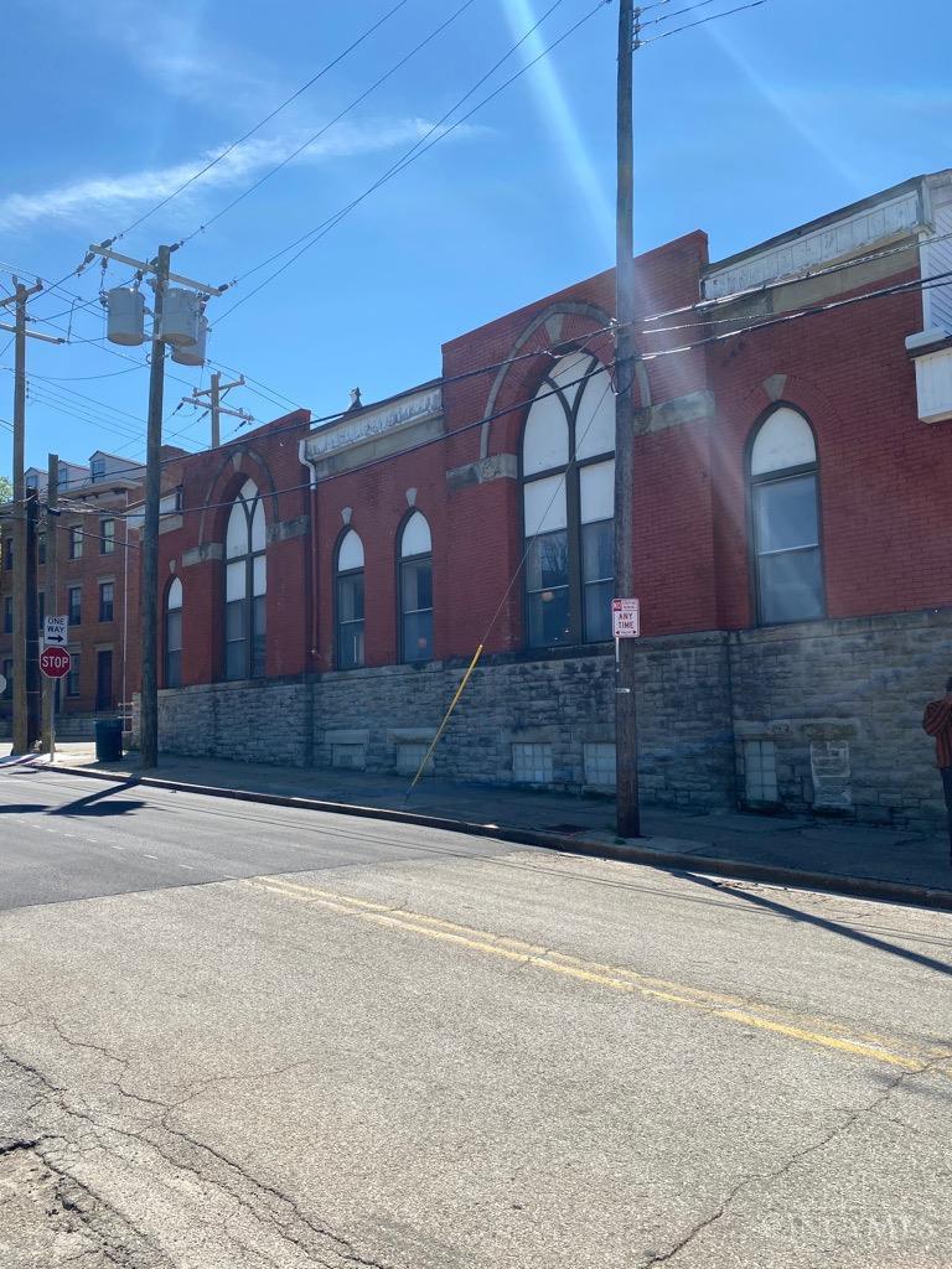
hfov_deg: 53.1
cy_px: 634
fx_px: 953
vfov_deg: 67.3
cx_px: 476
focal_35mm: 26
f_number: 1.8
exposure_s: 1/2817
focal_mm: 4.25
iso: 32
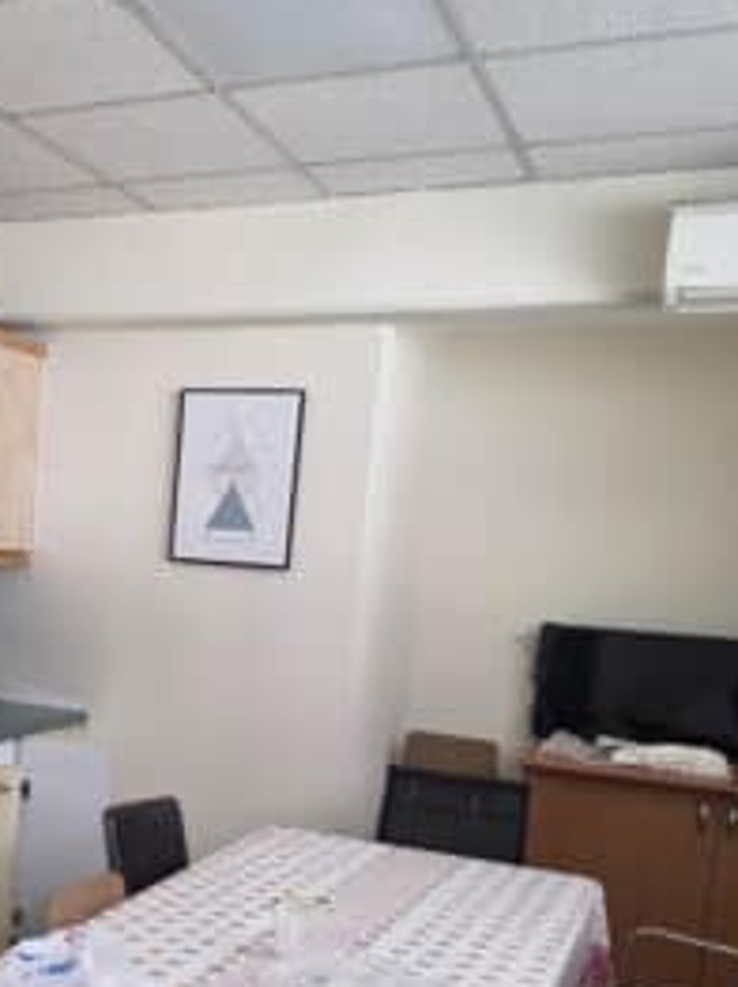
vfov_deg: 44.9
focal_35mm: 41
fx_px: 1167
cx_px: 120
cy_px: 680
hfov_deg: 33.8
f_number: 1.4
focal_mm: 6.5
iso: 100
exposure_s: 1/180
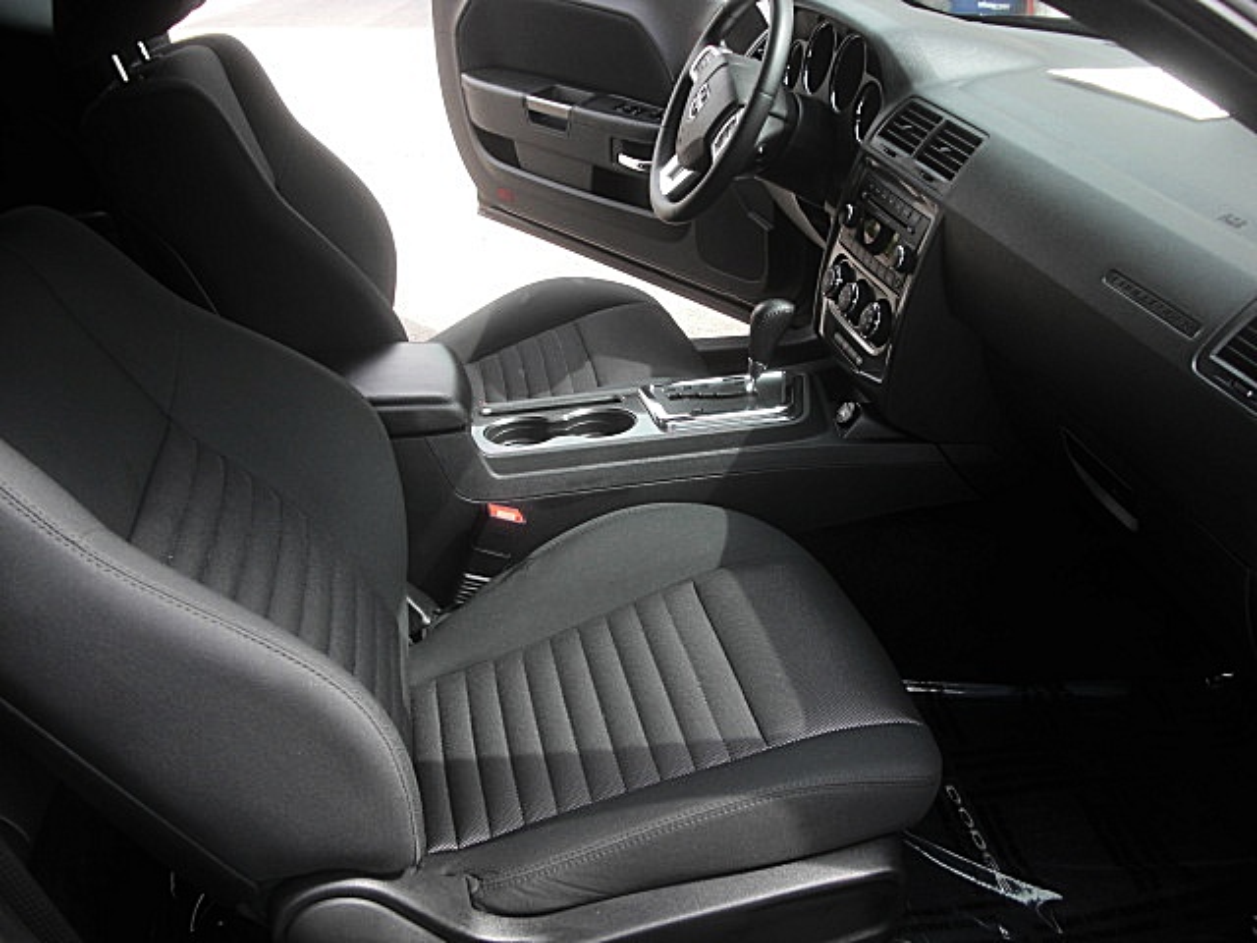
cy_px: 472
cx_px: 628
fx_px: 1307
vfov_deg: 39.7
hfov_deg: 51.4
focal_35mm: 36
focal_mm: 6.3
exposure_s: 1/160
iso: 50
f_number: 2.8
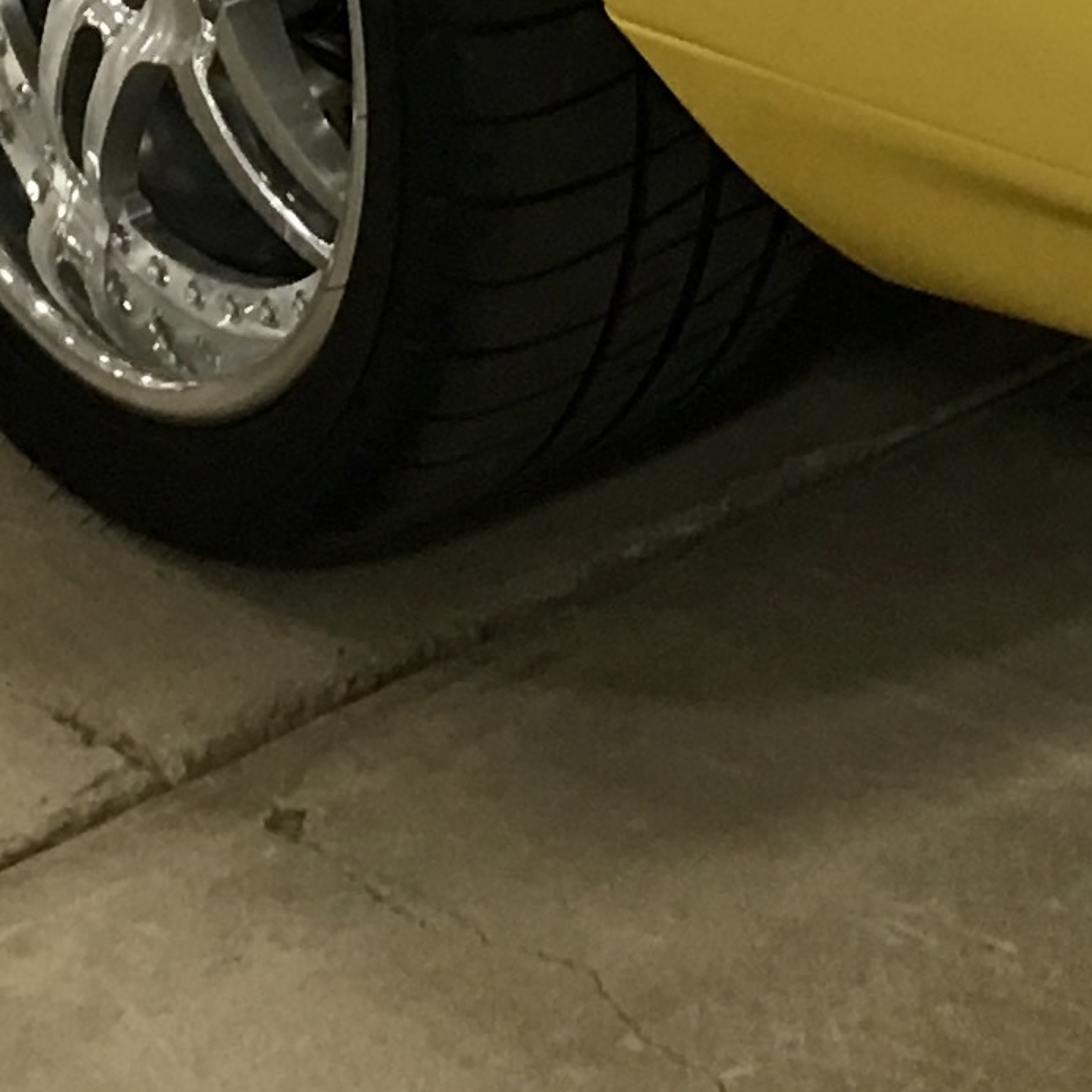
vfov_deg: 10.7
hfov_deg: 11.7
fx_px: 5318
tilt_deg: -16.3
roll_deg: -2.0
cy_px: -1094
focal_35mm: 149
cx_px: 755
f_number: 2.2
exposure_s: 1/15
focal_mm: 4.15
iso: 50
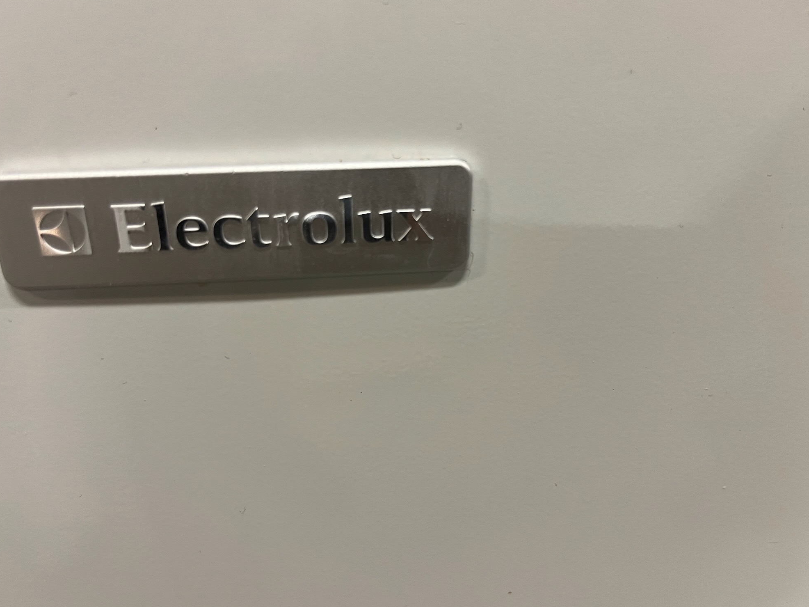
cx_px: 395
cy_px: 309
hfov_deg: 65.3
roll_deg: +0.2
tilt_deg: -20.7
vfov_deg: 51.4
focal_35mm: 27
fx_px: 631
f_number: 1.6
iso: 100
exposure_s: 1/50
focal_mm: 5.1
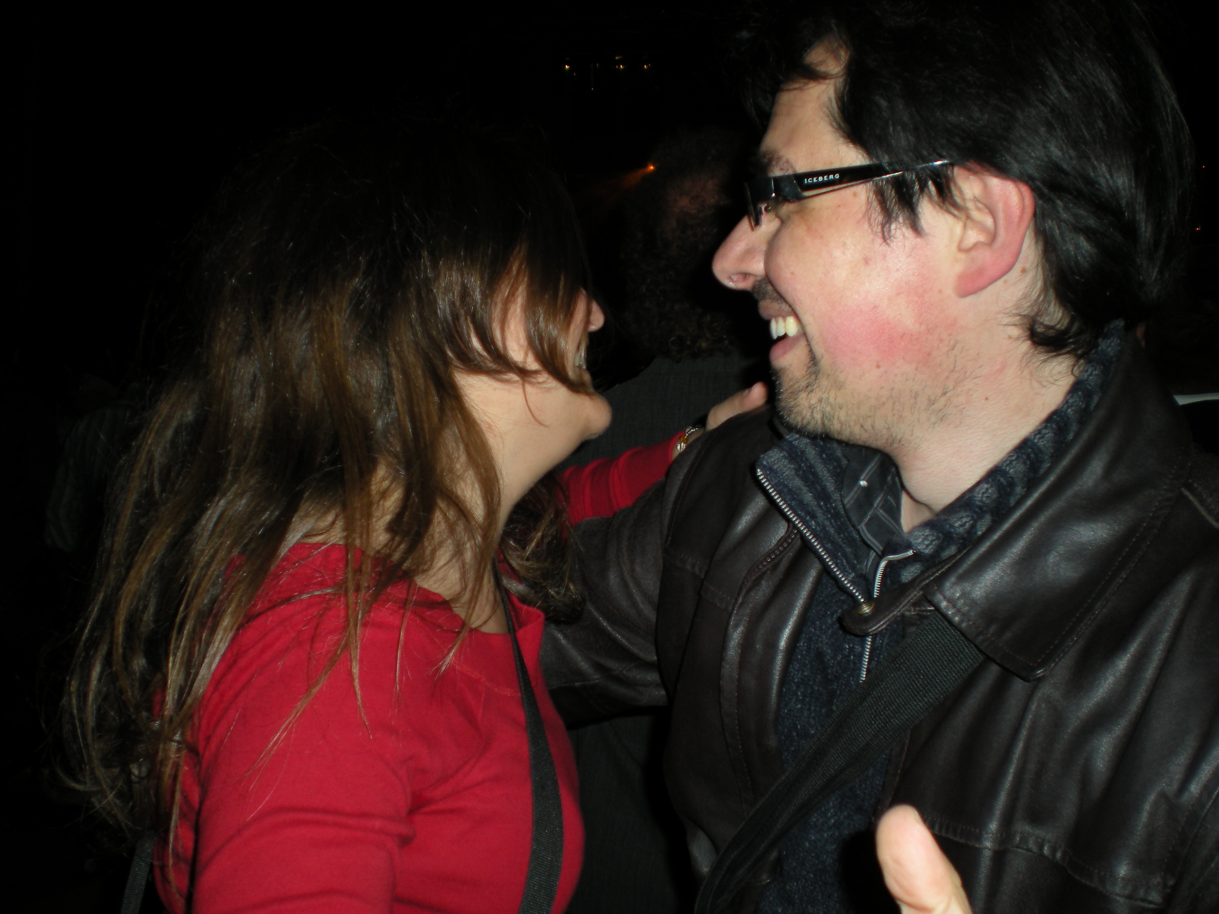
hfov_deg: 49.0
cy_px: 457
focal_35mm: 38
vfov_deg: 37.7
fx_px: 1338
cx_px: 610
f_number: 3.1
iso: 64
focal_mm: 6.3
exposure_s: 1/60
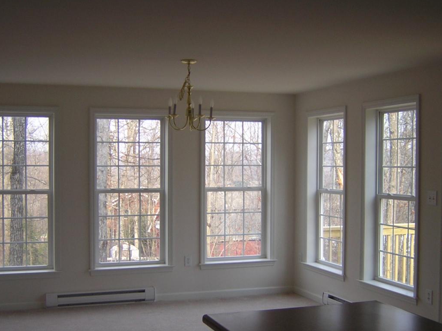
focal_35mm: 45
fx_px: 575
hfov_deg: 42.1
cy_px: 188
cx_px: 219
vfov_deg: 32.1
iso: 100
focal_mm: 4.7
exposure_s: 1/133
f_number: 2.6
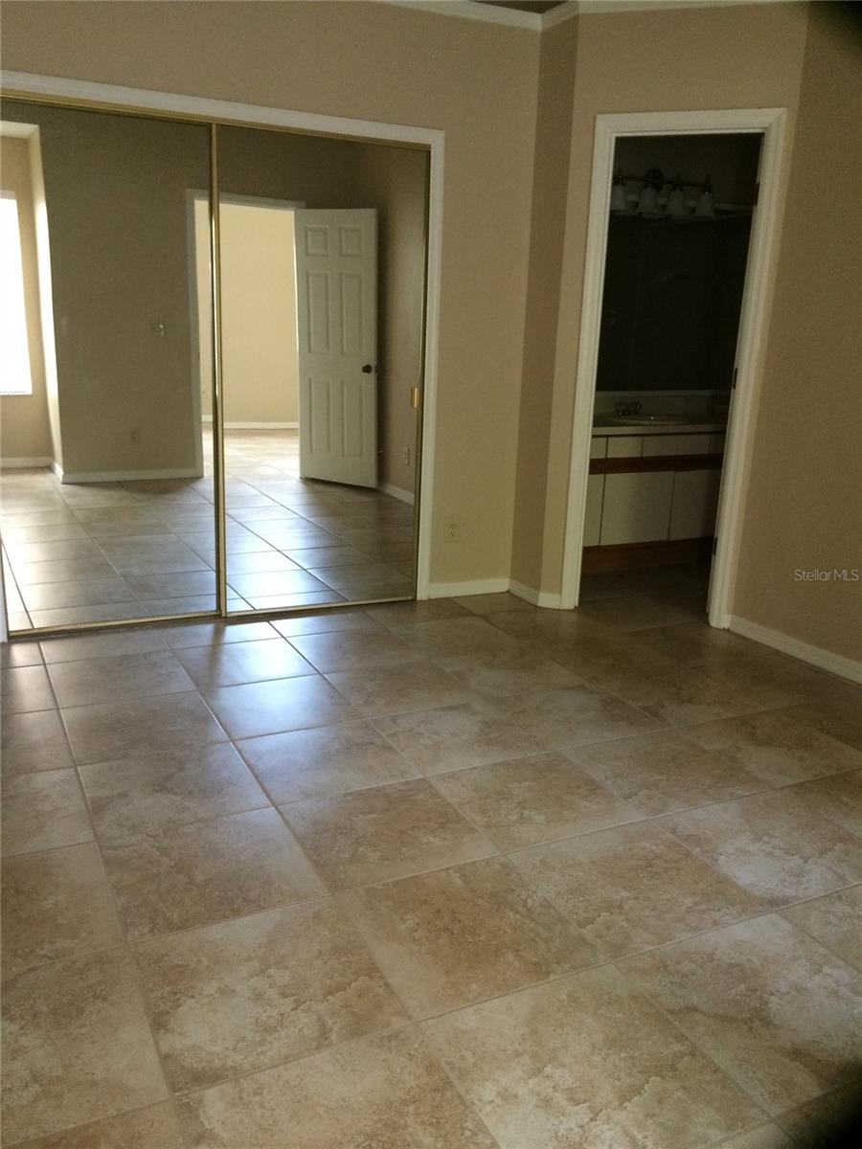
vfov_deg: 60.0
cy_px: 574
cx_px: 431
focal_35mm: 30
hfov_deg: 46.8
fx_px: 996
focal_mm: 4.12
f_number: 2.2
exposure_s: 1/30
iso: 200
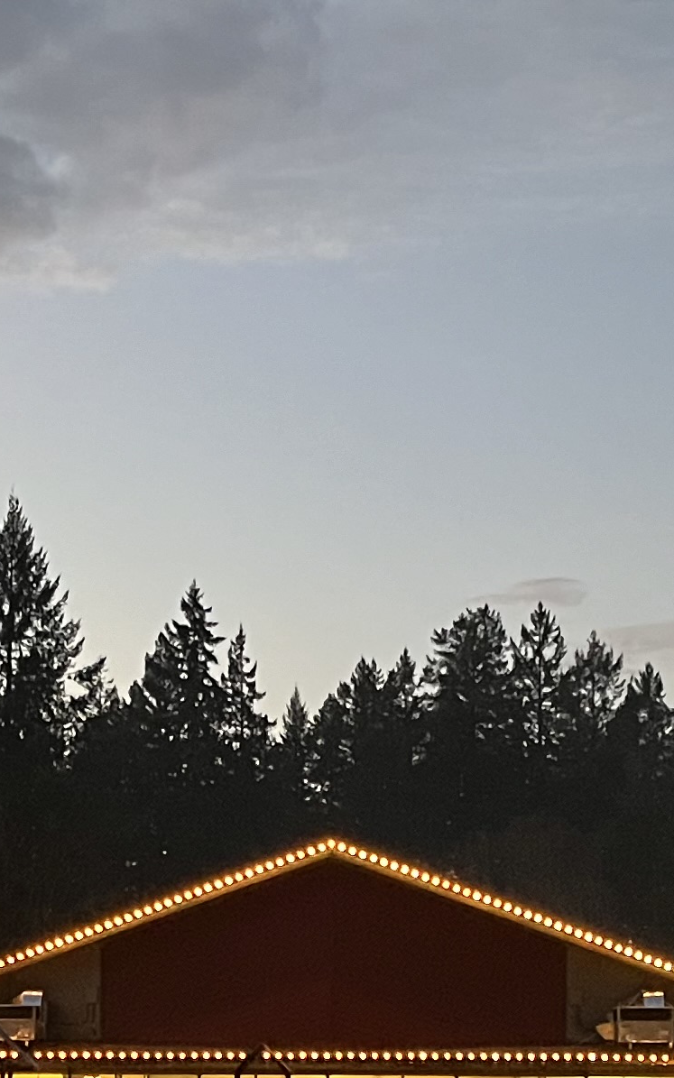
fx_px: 2733
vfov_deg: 21.9
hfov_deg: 14.1
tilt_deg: +2.3
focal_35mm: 93
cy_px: 945
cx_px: 291
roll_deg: -0.1
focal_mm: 5.1
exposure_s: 1/30
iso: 640
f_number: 1.6
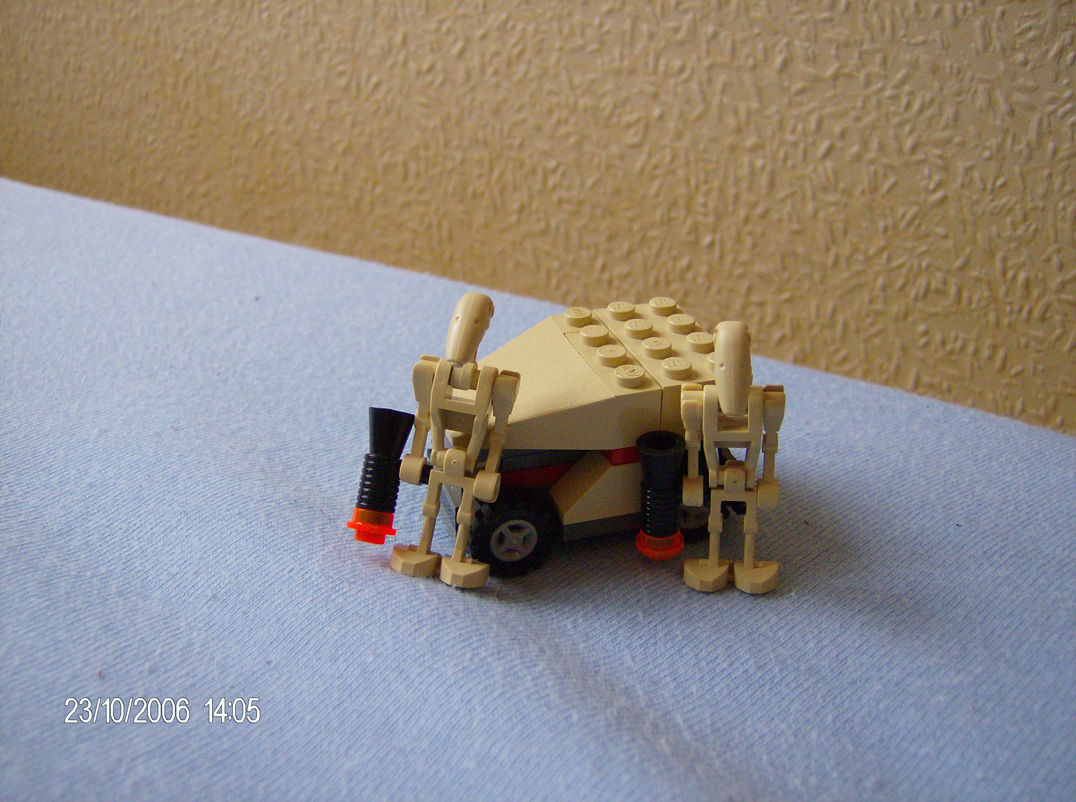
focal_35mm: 36
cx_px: 538
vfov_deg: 39.5
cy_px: 401
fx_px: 1117
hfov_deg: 51.5
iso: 196
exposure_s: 1/64
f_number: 2.8
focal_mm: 6
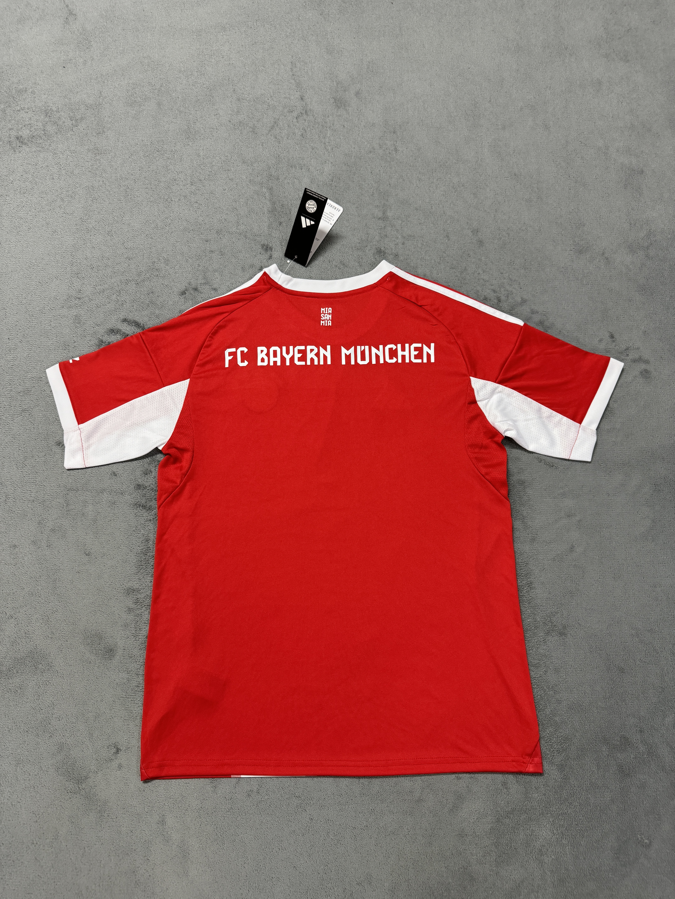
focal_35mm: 24
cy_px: 450
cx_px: 338
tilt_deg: -78.0
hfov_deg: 56.8
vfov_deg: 71.6
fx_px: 624
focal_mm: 6.76
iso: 250
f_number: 1.78
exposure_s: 1/50
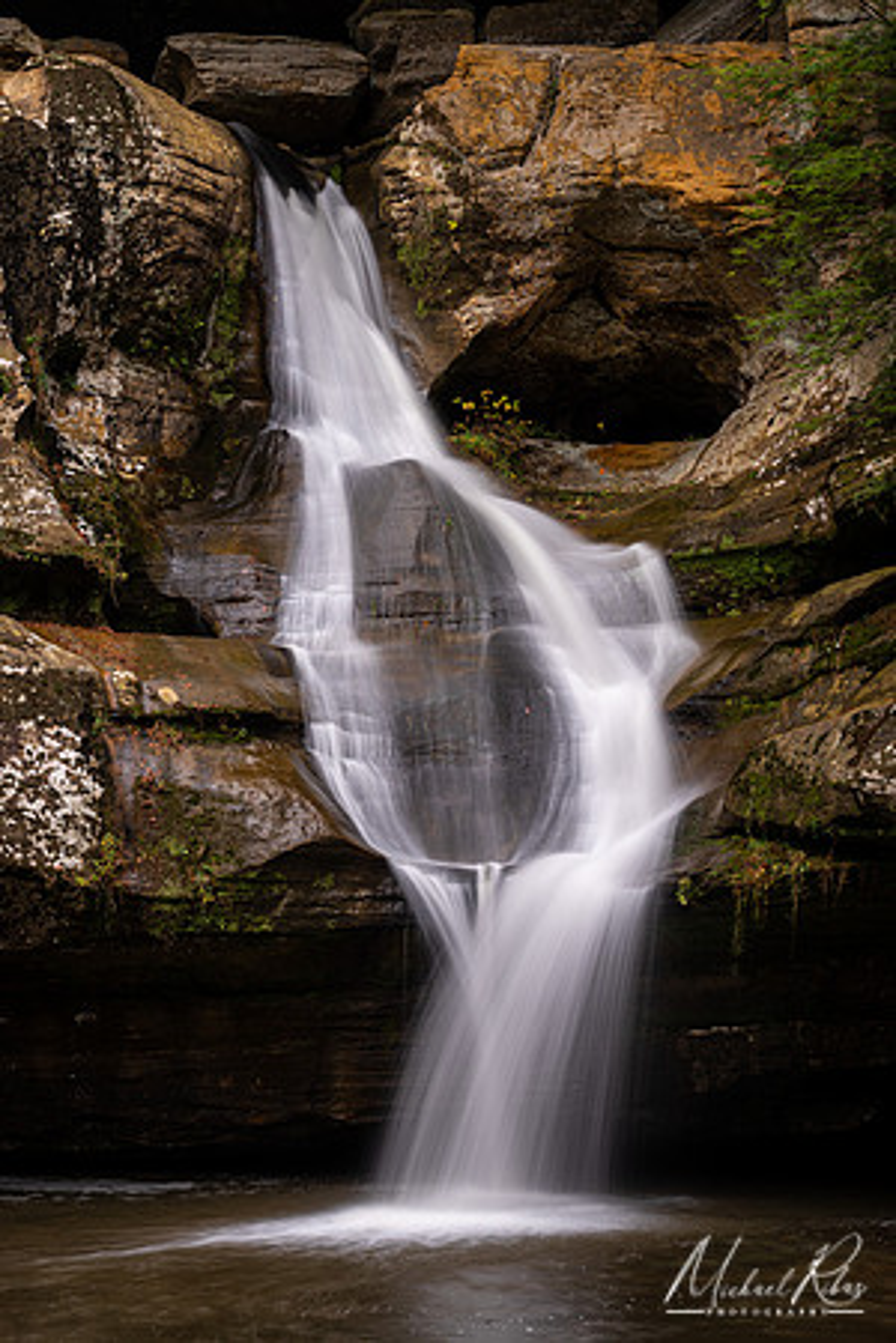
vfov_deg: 23.9
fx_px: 3173
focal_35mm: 85
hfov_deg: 16.1
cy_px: 672
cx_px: 448
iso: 64
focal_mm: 85
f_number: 13
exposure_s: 1
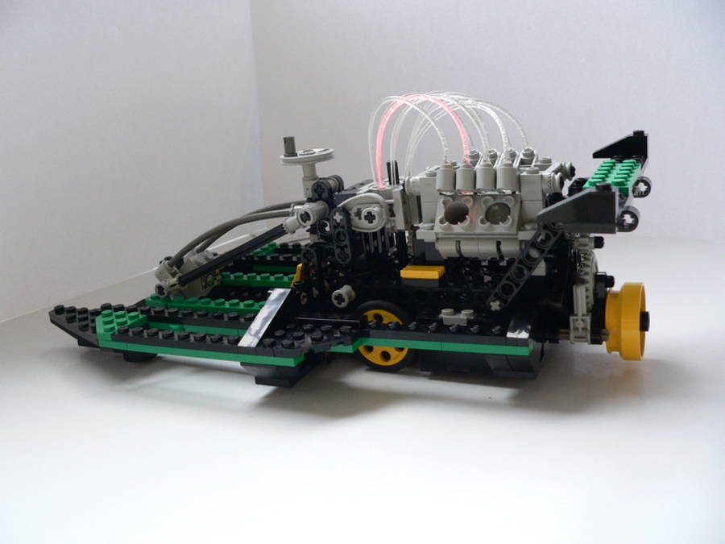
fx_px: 754
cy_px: 272
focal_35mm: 36
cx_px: 362
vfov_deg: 39.7
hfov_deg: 51.4
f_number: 2.8
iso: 200
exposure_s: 1/30
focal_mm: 6
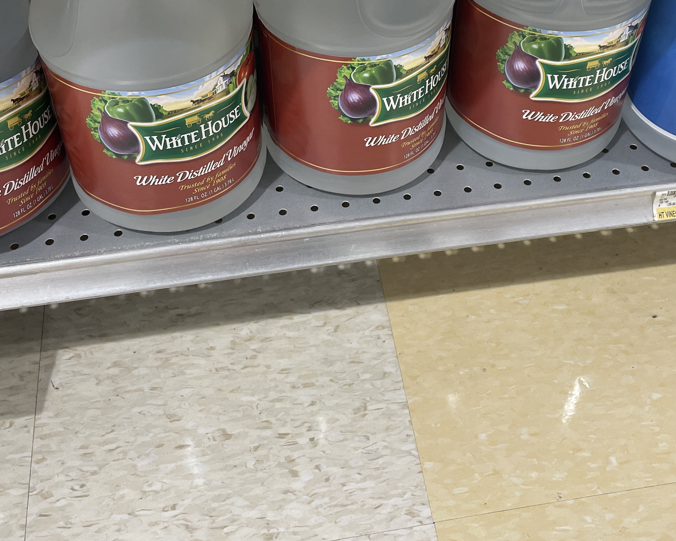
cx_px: 372
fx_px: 920
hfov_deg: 40.3
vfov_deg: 31.9
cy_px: 106
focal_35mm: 46
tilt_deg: -45.2
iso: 100
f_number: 1.6
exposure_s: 1/120
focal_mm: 4.2
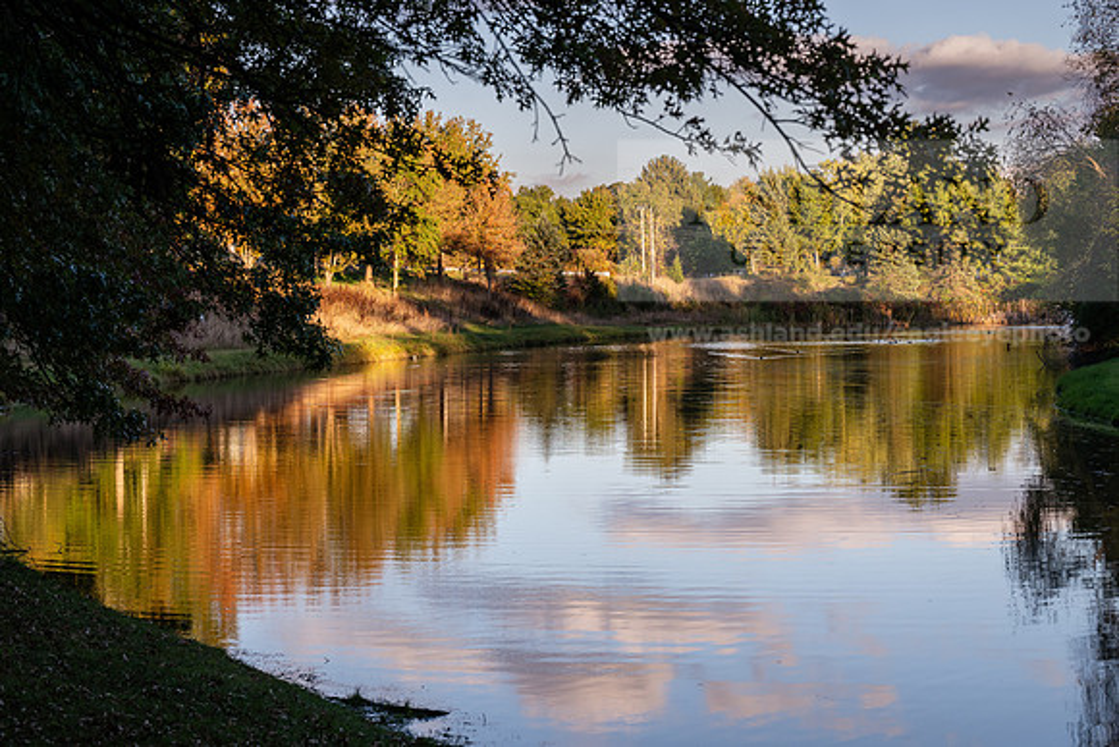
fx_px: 2176
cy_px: 374
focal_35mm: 70
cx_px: 560
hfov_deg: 28.8
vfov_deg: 19.5
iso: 320
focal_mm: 70
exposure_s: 1/400
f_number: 5.6
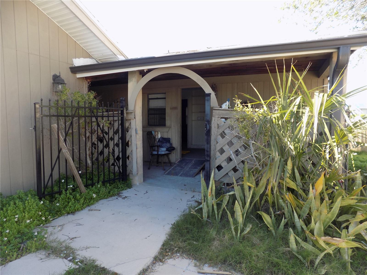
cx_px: 184
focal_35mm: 23
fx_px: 244
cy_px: 138
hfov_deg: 73.9
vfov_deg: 58.9
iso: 80
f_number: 3.1
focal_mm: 4
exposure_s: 1/125
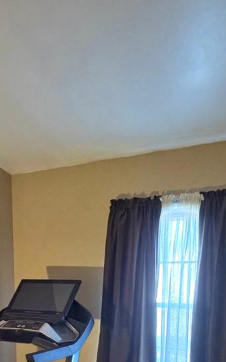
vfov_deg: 43.0
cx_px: 63
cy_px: 365
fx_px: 385
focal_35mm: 39
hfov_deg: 32.3
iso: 1250
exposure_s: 1/60.2
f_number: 2.2
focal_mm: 2.2
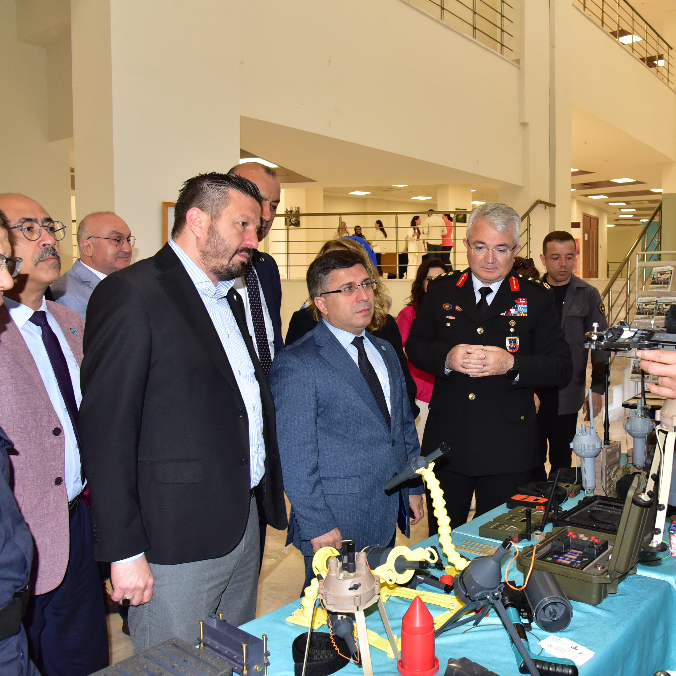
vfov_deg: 52.5
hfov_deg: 51.6
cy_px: 335
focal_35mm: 31
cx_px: 451
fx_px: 685
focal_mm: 24
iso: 2500
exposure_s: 1/200
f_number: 6.3
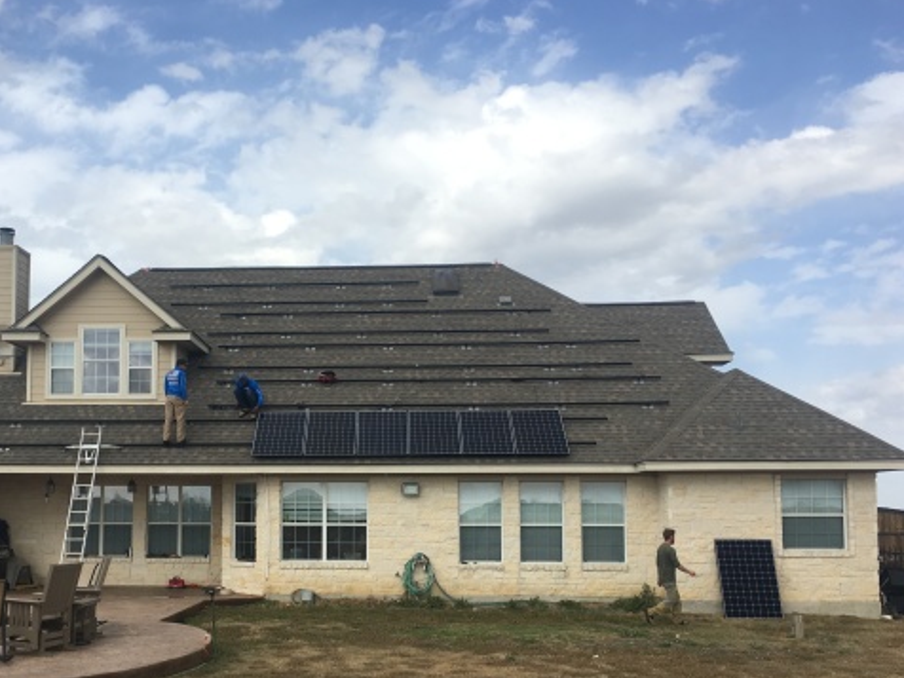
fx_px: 1018
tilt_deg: +4.6
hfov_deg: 47.4
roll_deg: +1.0
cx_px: 330
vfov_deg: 36.5
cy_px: 443
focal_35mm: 39
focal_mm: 4.15
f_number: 2.2
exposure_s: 1/999
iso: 25
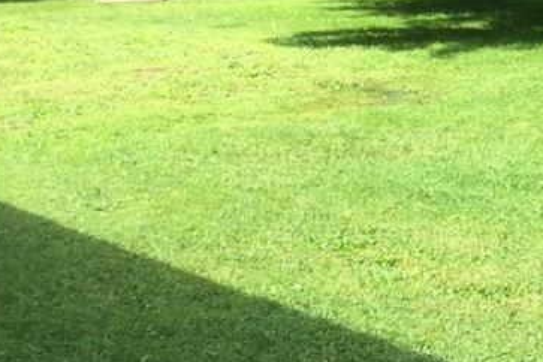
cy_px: -4
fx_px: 1372
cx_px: 531
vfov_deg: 14.8
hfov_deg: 21.7
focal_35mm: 91
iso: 25
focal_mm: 3.3
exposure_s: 1/413
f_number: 2.4
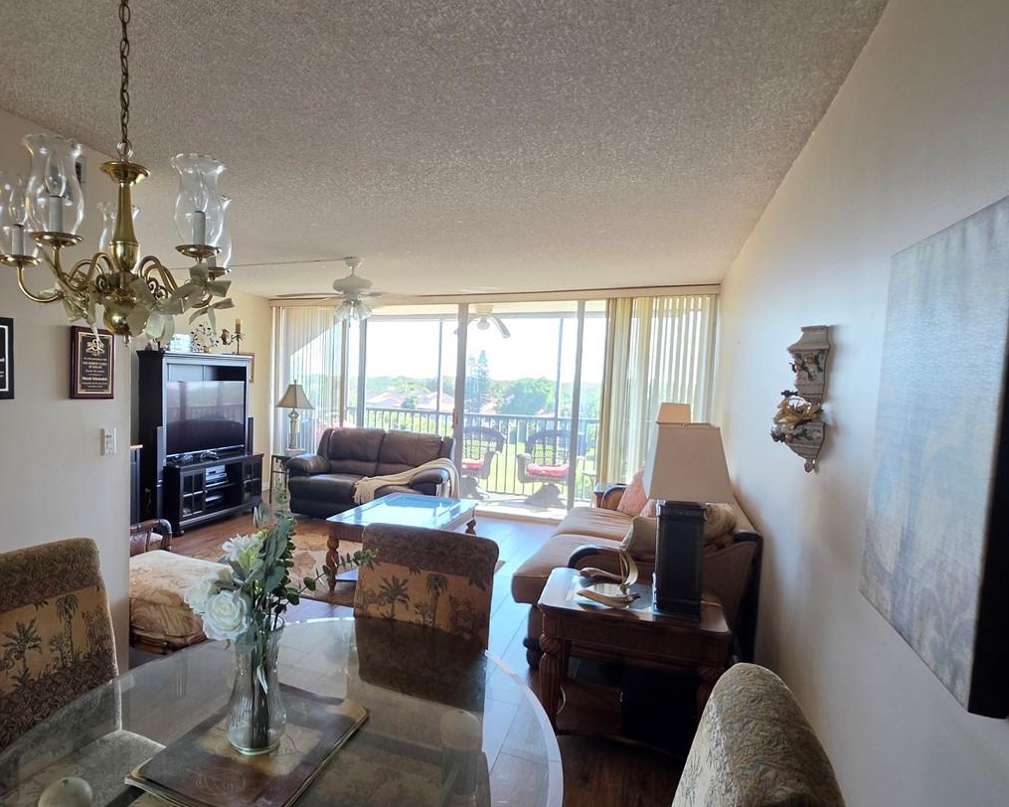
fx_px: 597
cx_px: 343
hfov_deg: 78.0
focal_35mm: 20
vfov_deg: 68.0
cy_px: 437
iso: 125
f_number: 1.9
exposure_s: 1/120
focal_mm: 2.2
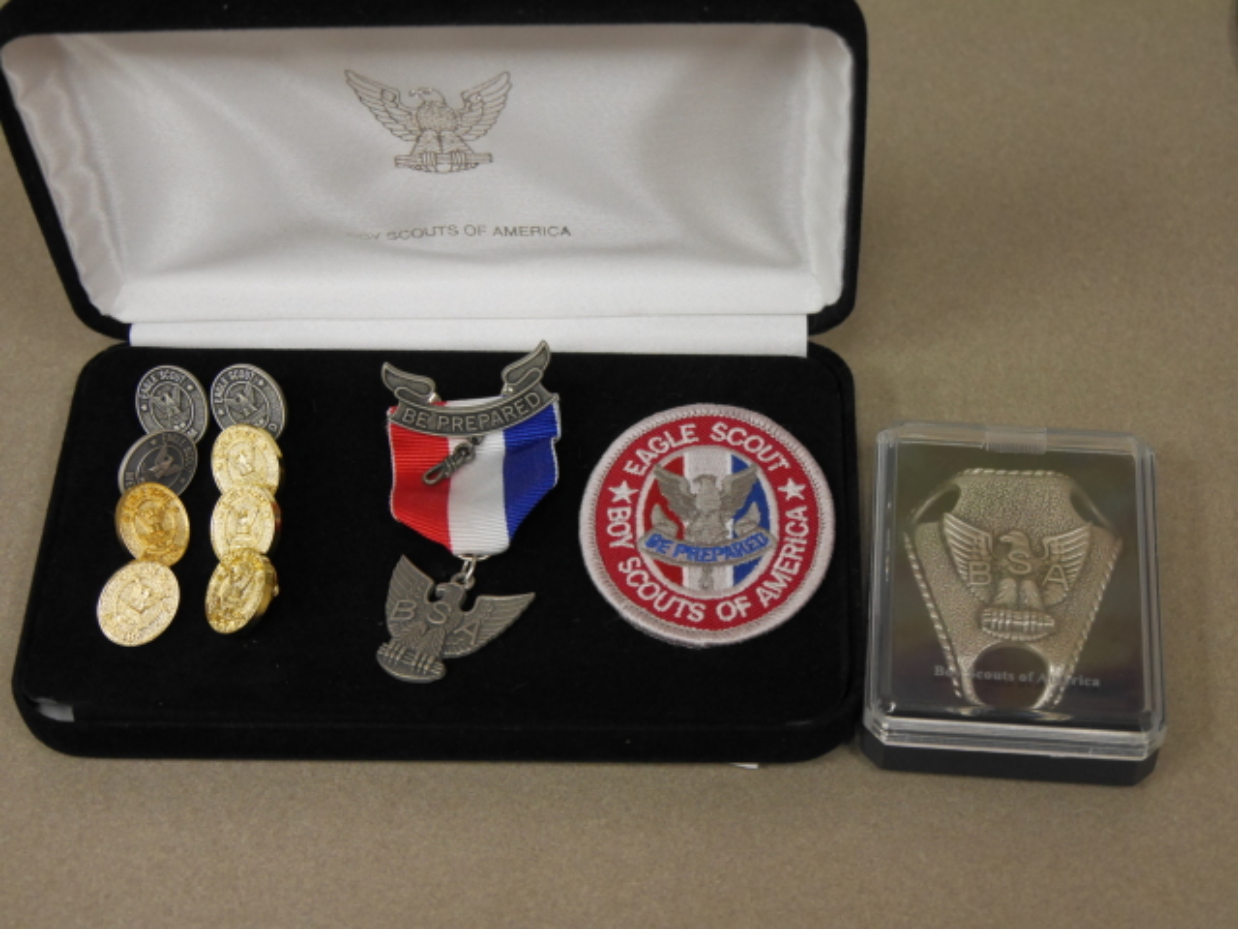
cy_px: 464
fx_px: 2647
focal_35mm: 74
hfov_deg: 26.3
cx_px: 619
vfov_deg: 19.9
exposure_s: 1/80
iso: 1600
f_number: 4.6
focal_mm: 37
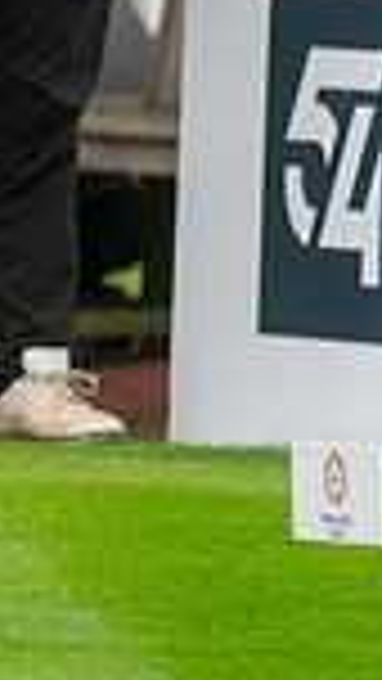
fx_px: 21795
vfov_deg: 1.8
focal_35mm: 1211
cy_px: -128
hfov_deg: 1.0
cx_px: -858
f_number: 4
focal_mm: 300
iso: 1000
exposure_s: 1/800
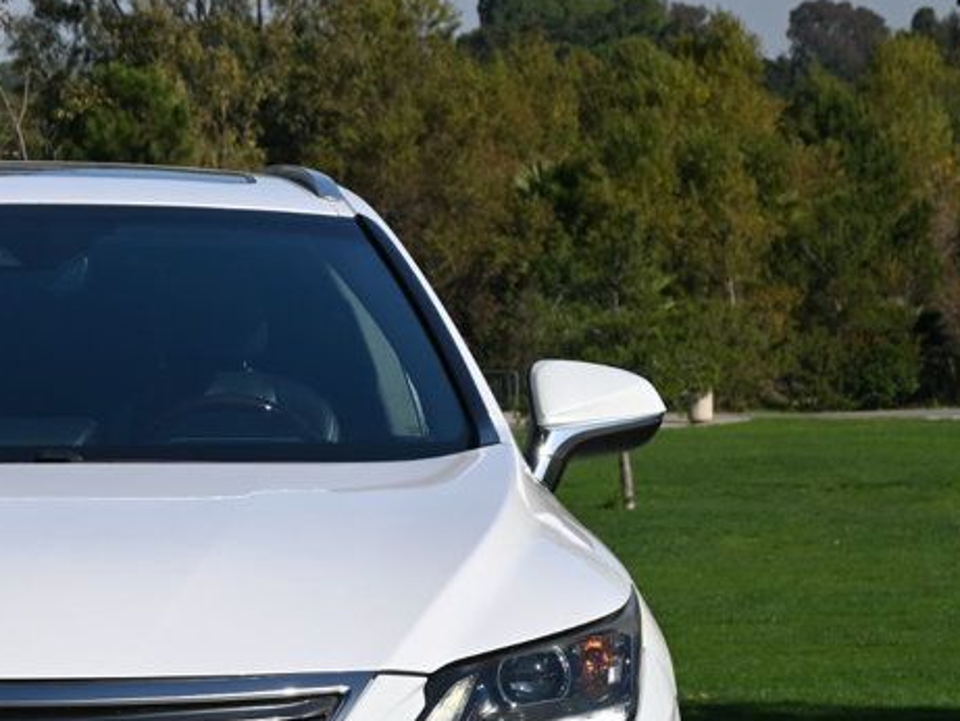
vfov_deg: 9.6
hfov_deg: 12.7
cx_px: 21
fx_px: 4272
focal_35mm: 154
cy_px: 657
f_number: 6.3
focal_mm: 48
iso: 100
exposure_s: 1/320
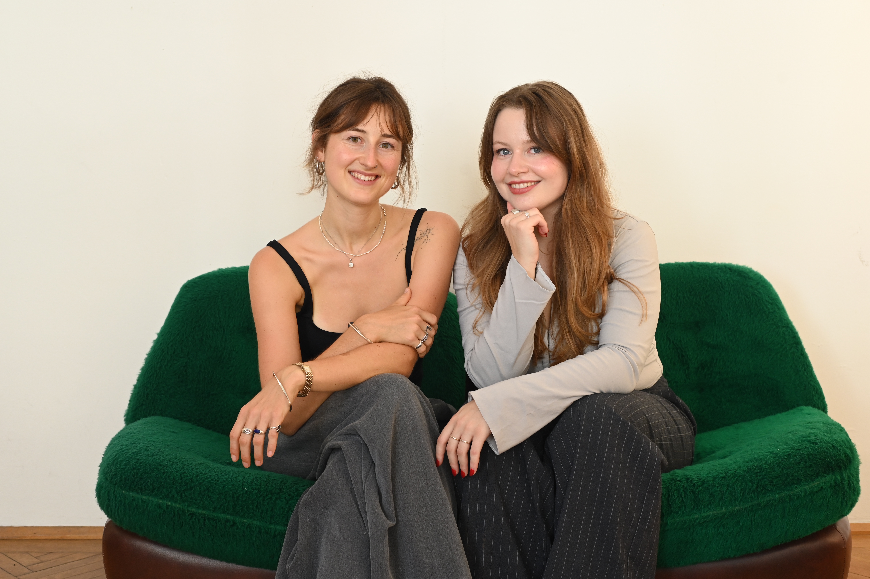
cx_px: 435
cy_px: 290
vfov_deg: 27.0
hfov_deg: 39.6
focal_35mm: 50
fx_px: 1208
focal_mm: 50
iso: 1000
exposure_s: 1/125
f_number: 5
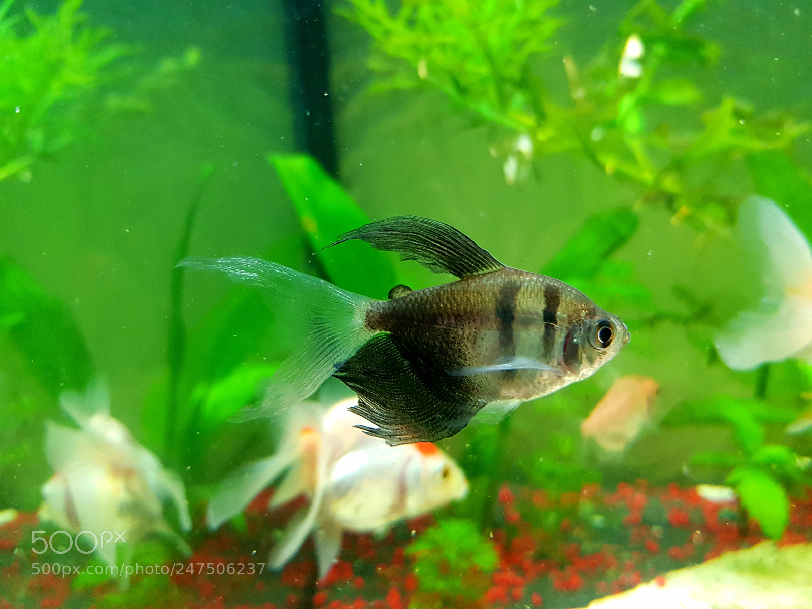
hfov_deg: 67.3
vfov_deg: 53.1
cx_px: 406
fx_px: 610
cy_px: 304
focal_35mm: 26
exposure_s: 1/50
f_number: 1.7
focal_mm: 4.2
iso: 200
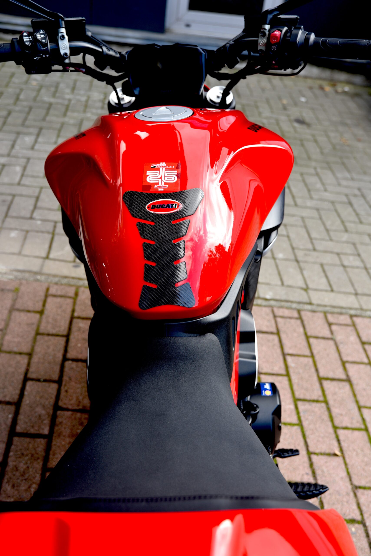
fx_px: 618
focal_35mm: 40
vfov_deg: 48.4
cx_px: 186
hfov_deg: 33.4
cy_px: 278
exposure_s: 1/100
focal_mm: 40
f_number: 5
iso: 200
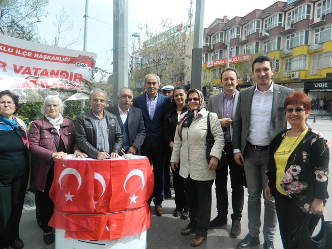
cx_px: 166
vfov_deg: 54.9
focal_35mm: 25
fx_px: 240
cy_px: 124
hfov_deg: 69.4
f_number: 3.1
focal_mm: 4.5
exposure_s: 1/500
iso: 80
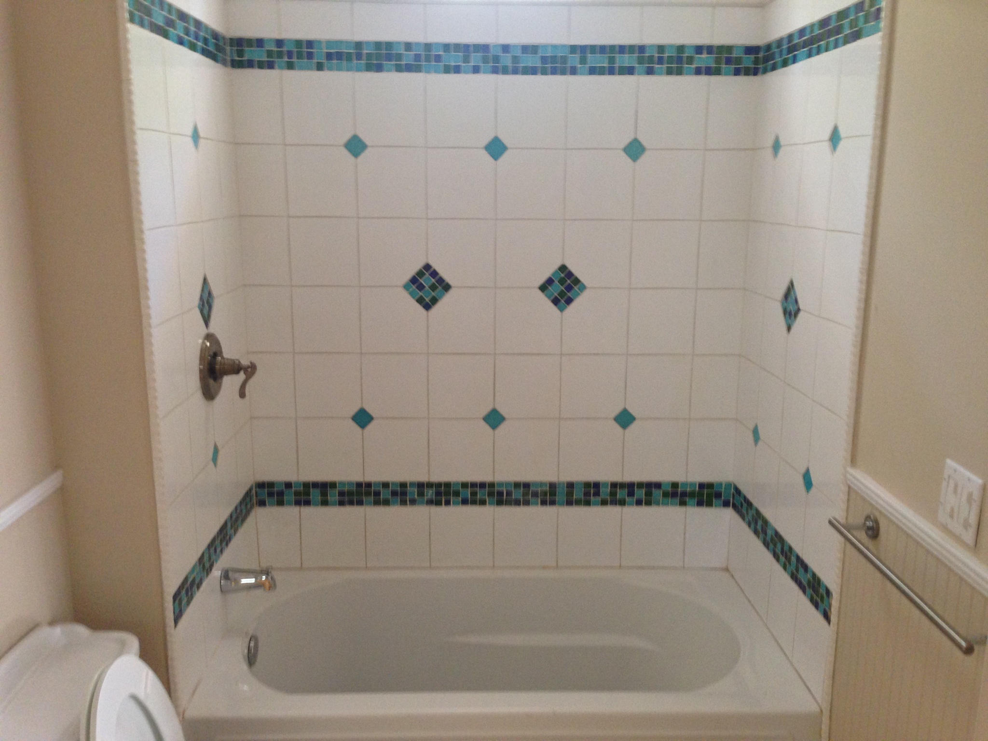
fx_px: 942
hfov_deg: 55.4
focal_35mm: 33
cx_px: 494
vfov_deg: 42.9
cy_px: 370
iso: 160
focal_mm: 4.12
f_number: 2.4
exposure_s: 1/20
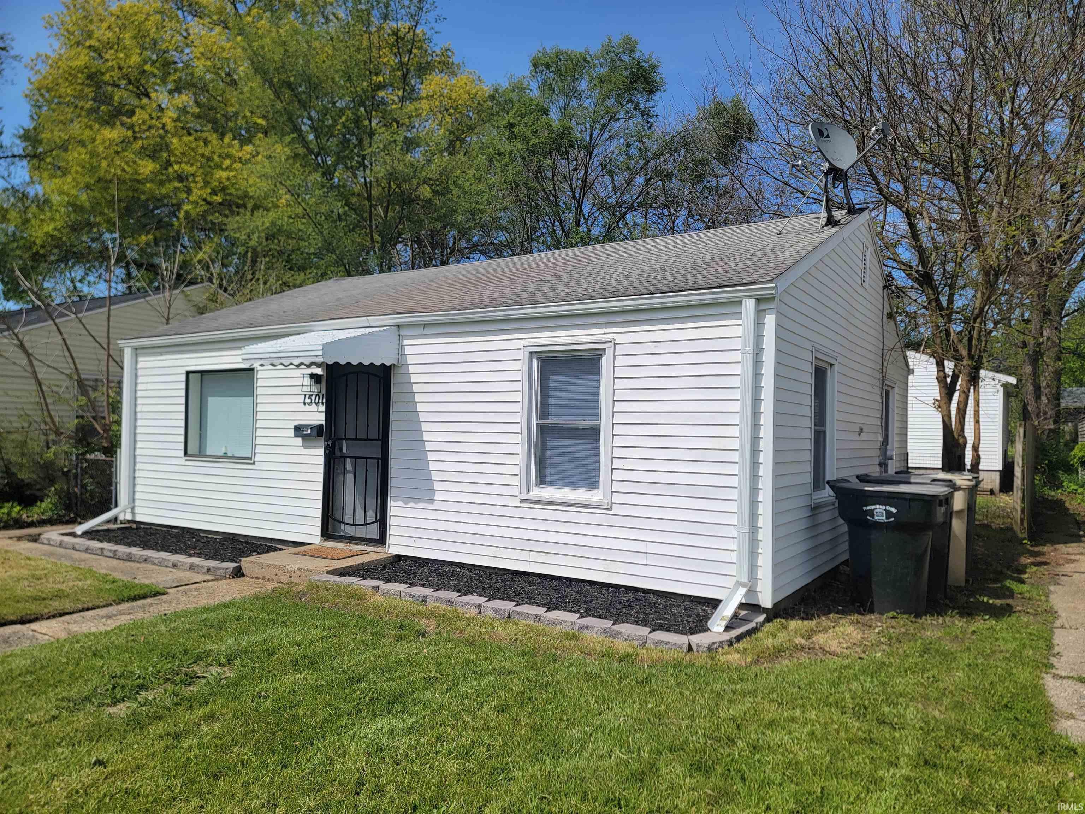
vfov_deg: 56.8
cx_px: 542
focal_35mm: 24
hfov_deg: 71.6
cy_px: 407
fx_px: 752
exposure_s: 1/1746
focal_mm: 6.7
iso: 16
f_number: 1.8
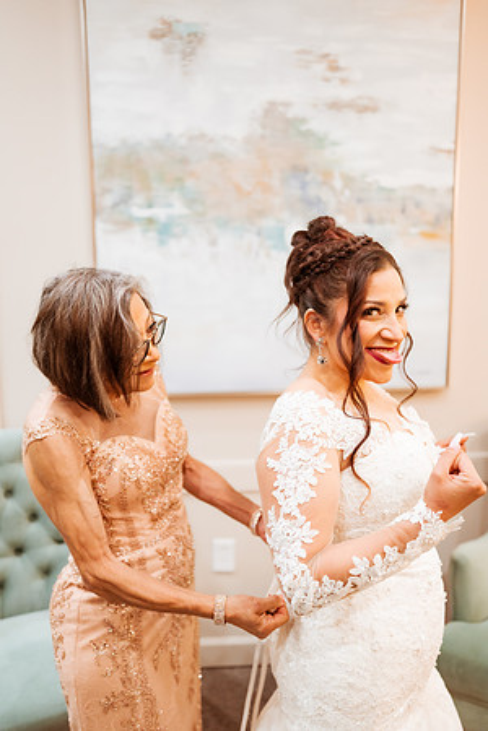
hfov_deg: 37.9
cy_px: 366
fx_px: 712
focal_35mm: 35
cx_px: 244
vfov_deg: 54.4
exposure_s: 1/500
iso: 1250
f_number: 1.8
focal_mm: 35
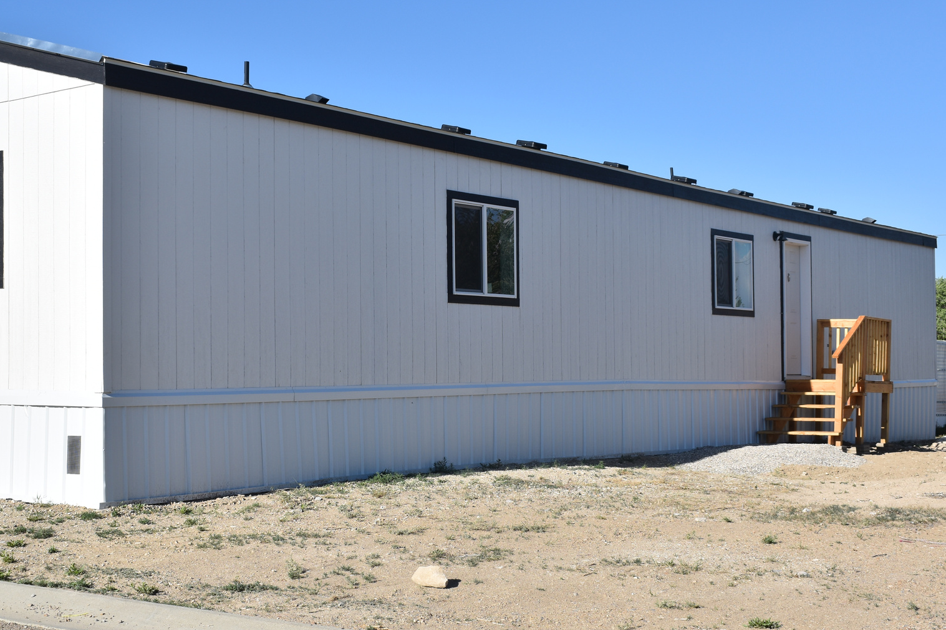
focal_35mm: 55
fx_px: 1436
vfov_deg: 24.7
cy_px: 362
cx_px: 396
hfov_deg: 36.4
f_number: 9
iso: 100
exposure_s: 1/320
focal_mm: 27
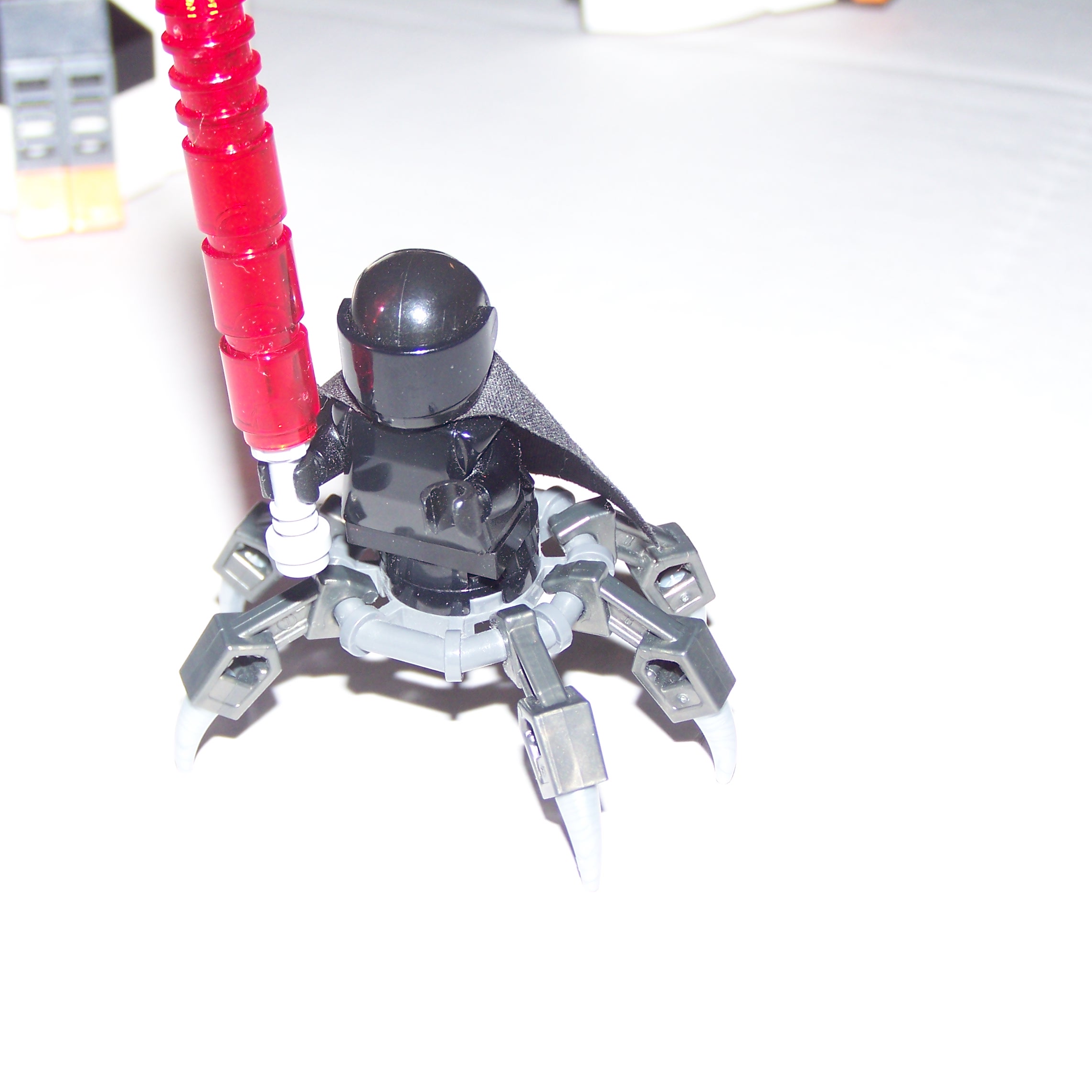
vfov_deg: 22.8
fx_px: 2712
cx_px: 459
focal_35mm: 76
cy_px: 549
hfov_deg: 22.7
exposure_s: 1/80
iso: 80
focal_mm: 10.7
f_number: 3.2
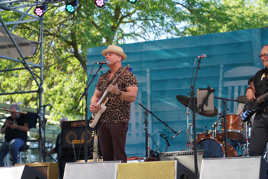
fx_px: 782
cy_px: 90
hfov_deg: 19.5
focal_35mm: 105
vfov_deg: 13.0
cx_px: 134
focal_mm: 105
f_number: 4
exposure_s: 1/160
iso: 160
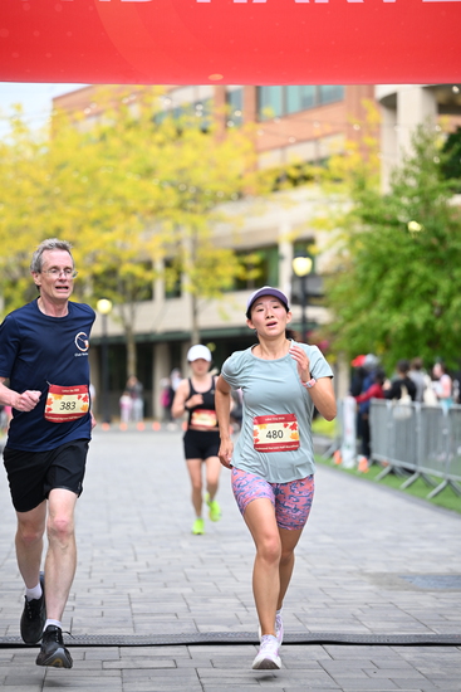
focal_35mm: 110
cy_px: 346
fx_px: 2111
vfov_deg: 18.6
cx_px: 230
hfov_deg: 12.5
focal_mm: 110
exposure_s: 1/2000
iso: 1000
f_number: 2.8
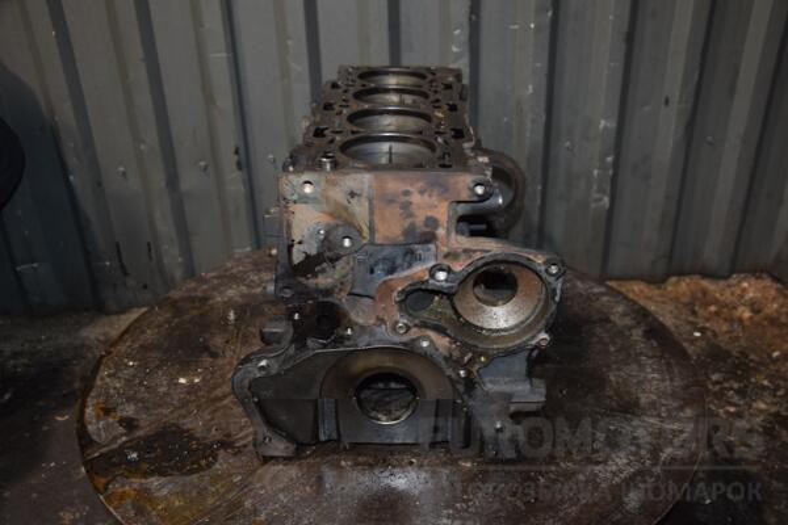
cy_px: 262
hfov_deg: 53.1
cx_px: 394
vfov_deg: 36.9
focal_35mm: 36
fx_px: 788
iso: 800
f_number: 5
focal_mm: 24
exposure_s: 1/60
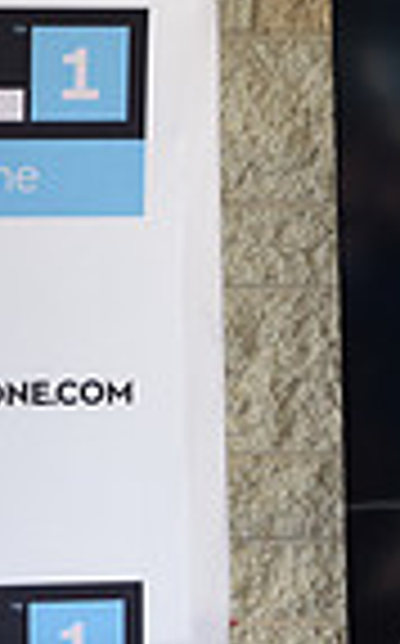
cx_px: 1187
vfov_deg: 7.2
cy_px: 705
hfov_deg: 4.4
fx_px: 5074
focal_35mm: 290
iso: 400
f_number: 2.8
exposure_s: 1/60
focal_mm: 70
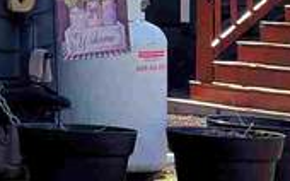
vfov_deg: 5.4
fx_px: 1896
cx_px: -618
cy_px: -172
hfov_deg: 7.5
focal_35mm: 240
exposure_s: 1/1603
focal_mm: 5.96
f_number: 1.6
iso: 50
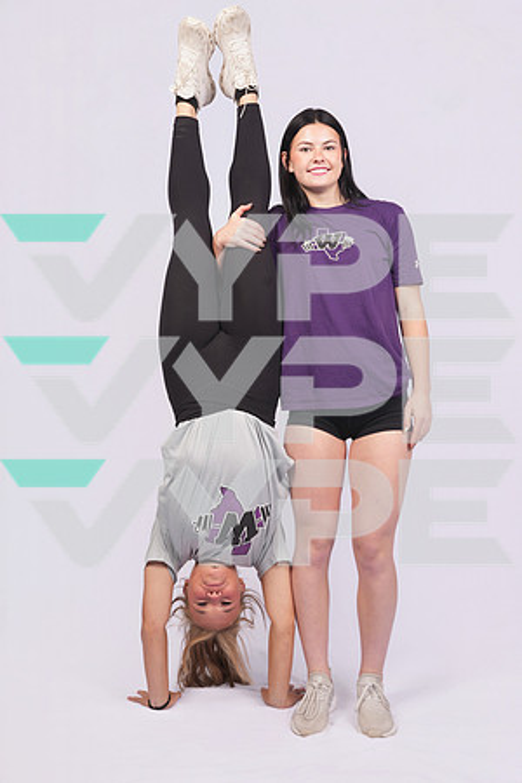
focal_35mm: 37
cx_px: 261
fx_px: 805
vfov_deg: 51.9
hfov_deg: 35.9
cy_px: 392
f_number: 7.1
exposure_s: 1/200
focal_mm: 37
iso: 160
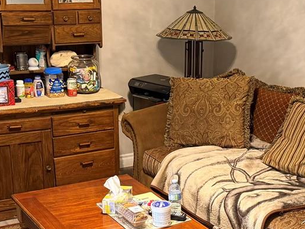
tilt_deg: -19.0
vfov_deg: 19.8
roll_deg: -2.1
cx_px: 237
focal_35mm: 74
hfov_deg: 25.9
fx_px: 652
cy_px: 166
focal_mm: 6.76
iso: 400
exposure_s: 1/60
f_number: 1.78
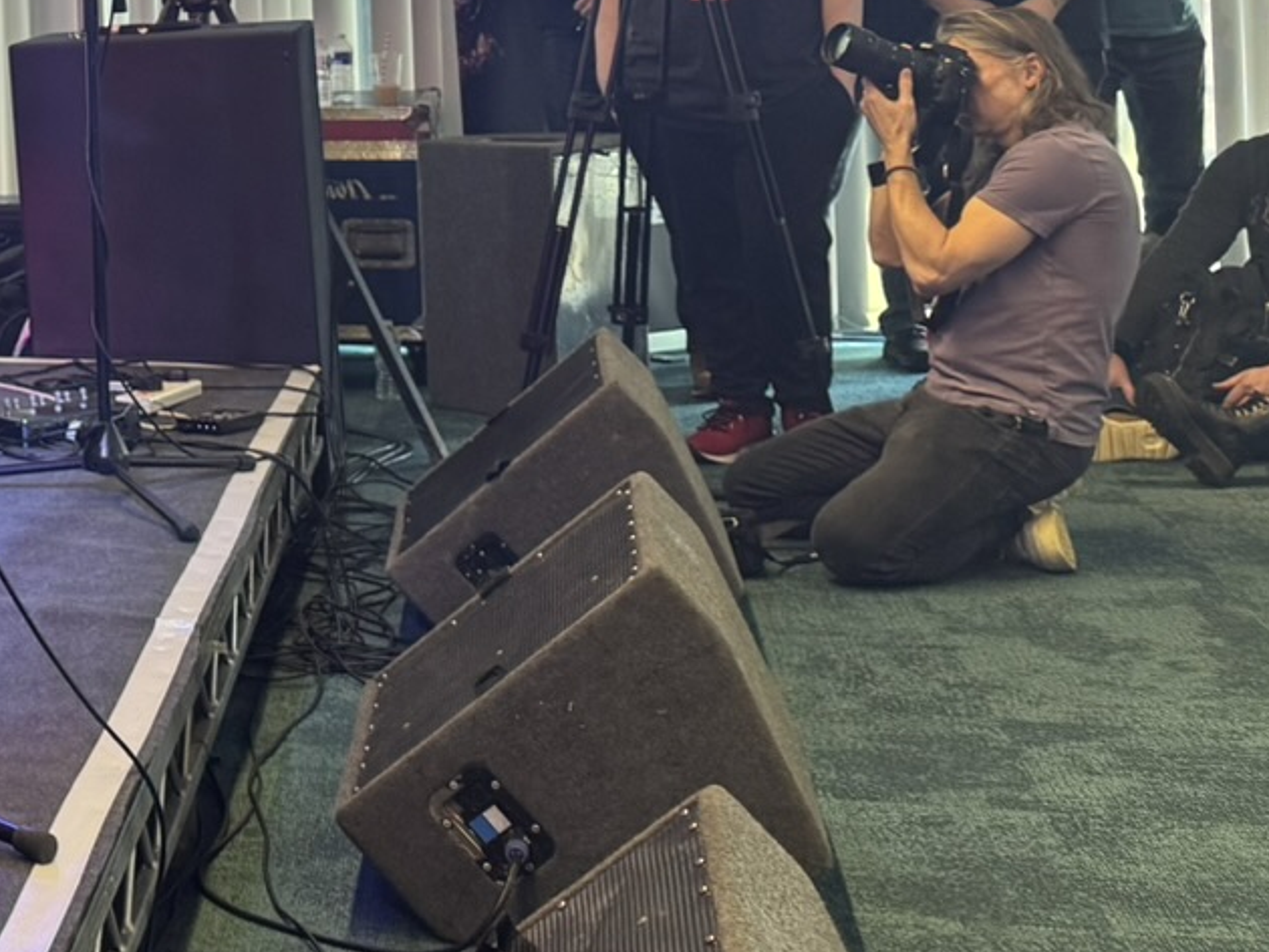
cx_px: -620
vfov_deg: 18.3
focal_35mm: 78
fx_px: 2861
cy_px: -64
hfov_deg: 21.2
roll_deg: +0.6
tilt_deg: +0.5
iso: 160
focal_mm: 6.76
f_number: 1.78
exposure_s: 1/100
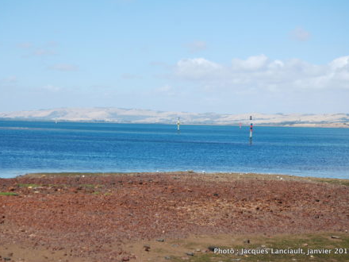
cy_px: 130
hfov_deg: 23.8
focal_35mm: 82
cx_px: 163
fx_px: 827
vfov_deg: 18.0
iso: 100
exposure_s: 1/250
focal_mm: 50
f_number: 8
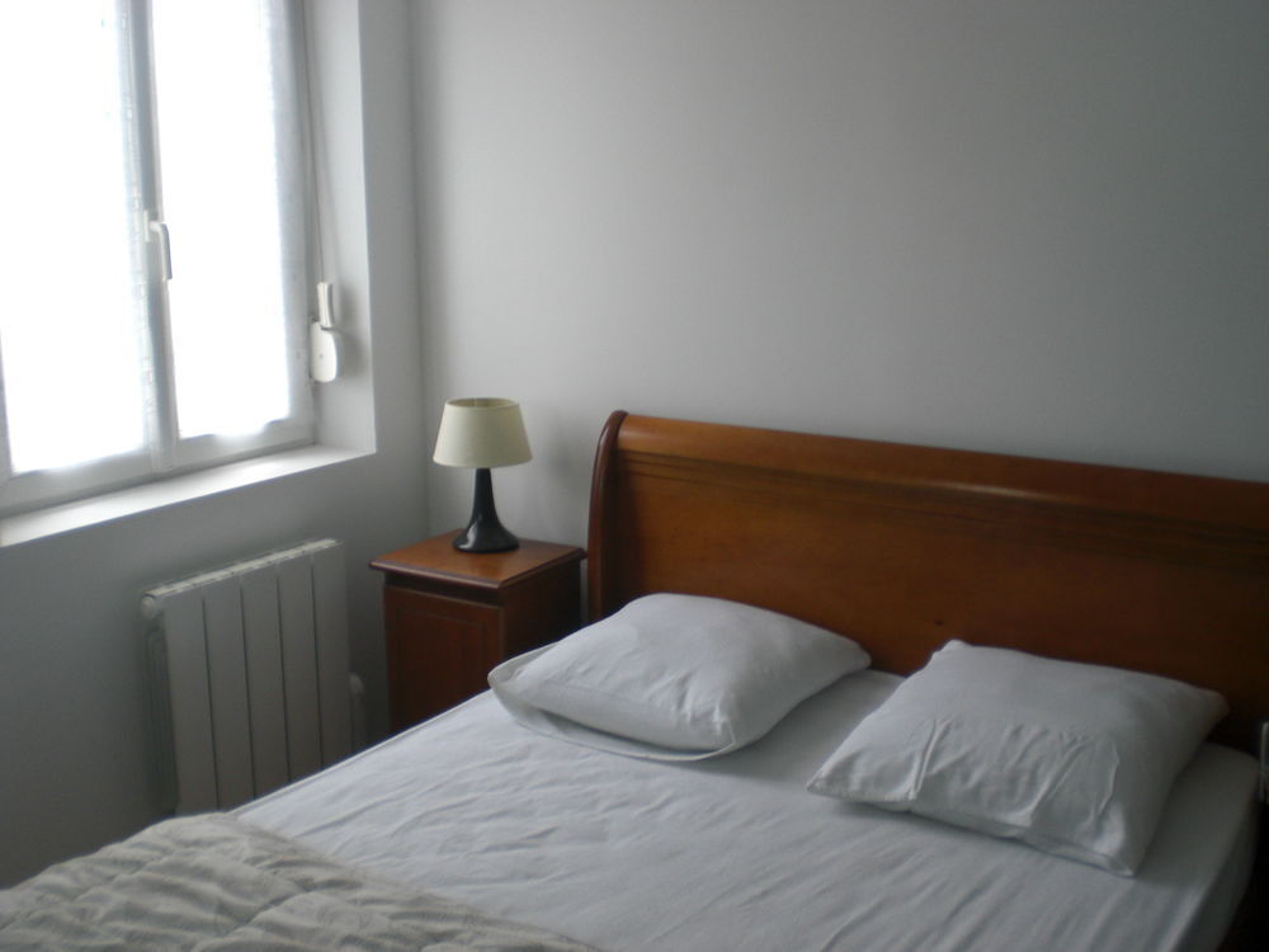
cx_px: 634
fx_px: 1393
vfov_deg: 37.7
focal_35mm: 38
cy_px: 476
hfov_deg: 49.0
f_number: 3.1
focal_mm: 6.3
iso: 100
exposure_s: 1/100
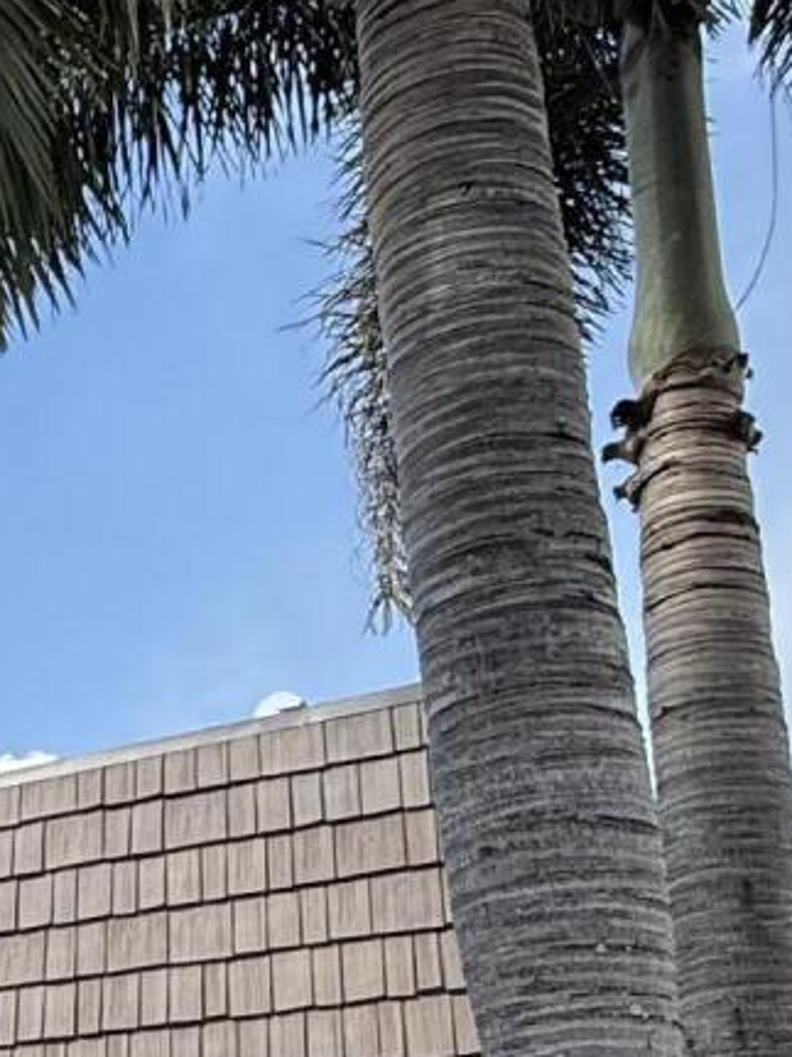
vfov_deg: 28.9
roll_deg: -1.5
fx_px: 1984
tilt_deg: +19.6
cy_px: 907
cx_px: -510
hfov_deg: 18.9
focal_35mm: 65
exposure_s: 1/1259
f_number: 2.2
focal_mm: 2.22
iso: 50
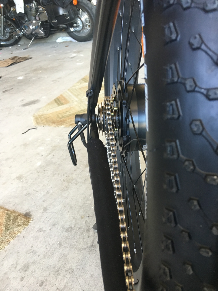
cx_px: 109
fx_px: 243
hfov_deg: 48.2
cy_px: 146
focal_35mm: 29
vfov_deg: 61.7
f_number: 2.2
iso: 125
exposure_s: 1/30
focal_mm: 4.15
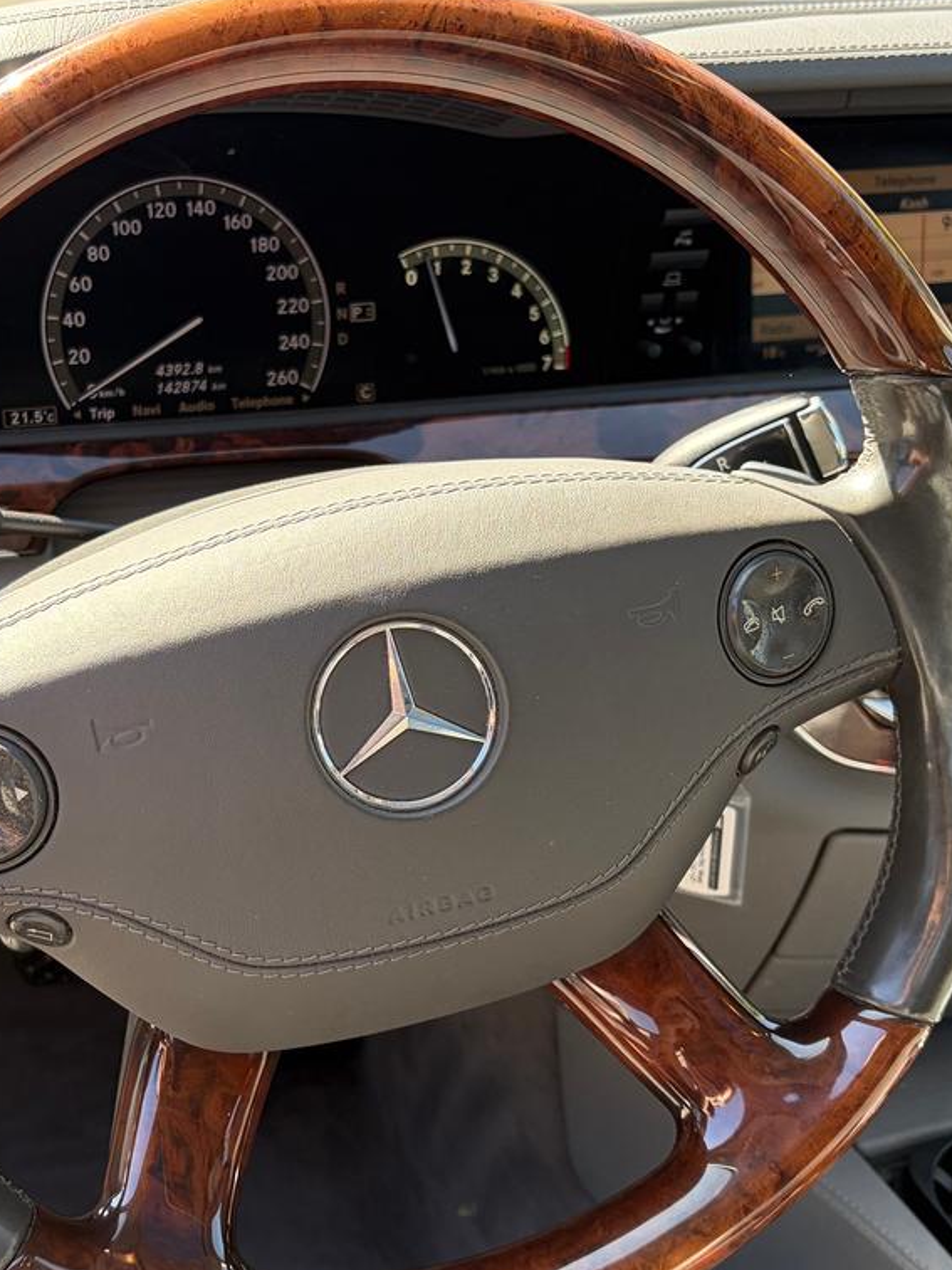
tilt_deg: -27.0
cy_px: 652
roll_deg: +2.6
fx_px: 1613
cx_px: 243
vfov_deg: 42.9
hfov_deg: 32.3
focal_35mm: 44
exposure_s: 1/172
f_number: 1.6
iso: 50
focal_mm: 5.96
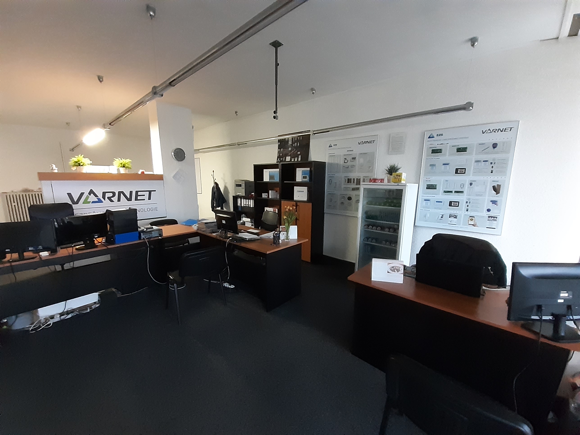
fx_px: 218
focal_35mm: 13
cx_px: 290
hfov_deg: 106.2
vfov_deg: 89.9
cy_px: 218
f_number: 2.2
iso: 400
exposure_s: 1/20
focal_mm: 1.13
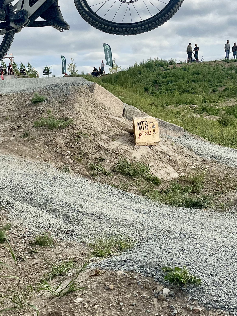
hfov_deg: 21.6
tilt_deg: -1.8
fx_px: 612
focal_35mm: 67
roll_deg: +3.6
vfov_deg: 28.9
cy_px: 124
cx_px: 48
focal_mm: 5.1
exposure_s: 1/5556
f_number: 1.6
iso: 50
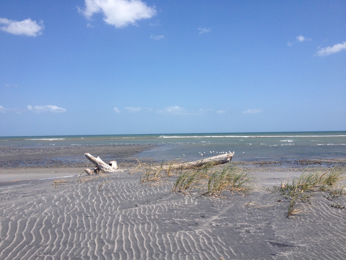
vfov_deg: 40.7
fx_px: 350
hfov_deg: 52.6
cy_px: 130
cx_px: 173
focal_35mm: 35
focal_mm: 4.28
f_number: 2.4
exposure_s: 1/2513
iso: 50
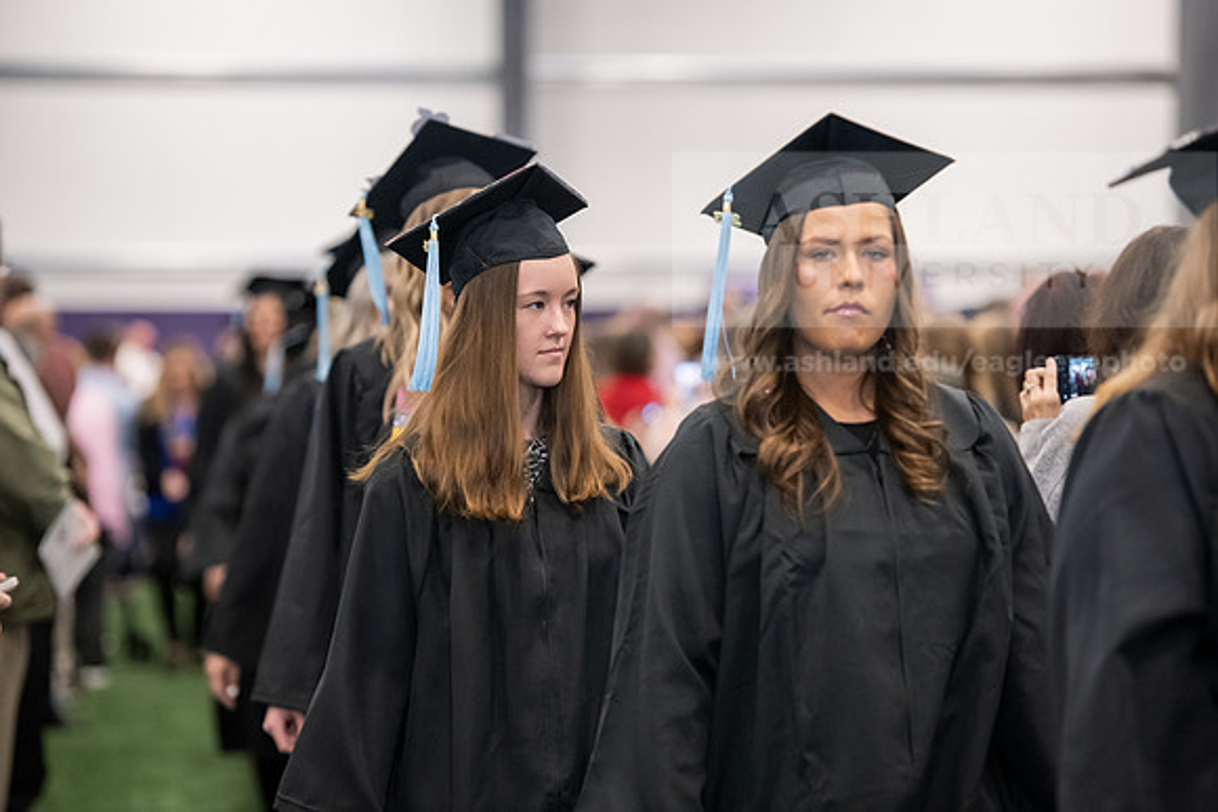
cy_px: 406
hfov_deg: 13.7
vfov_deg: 9.2
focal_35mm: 150
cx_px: 609
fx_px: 5076
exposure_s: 1/200
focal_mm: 150
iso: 3200
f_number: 3.2
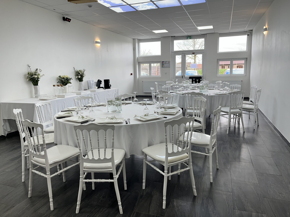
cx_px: 145
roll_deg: +1.5
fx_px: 218
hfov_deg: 67.3
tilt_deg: -9.0
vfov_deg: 53.1
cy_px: 108
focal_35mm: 26
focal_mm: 5.1
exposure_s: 1/141
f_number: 1.6
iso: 32
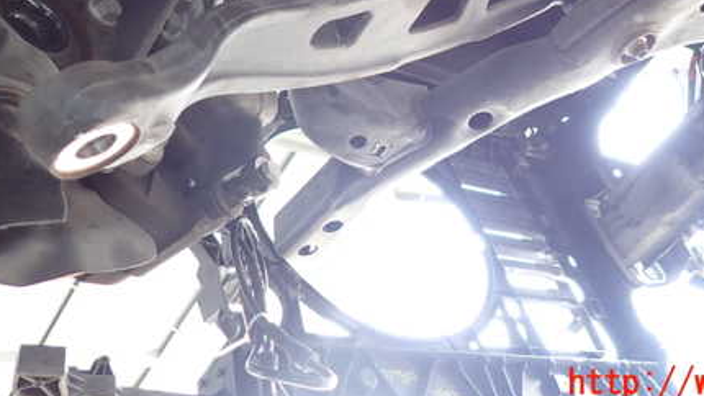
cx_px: 447
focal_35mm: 38
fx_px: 709
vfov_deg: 29.8
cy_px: 36
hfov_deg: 52.1
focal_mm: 4.5
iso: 160
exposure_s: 1/60
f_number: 2
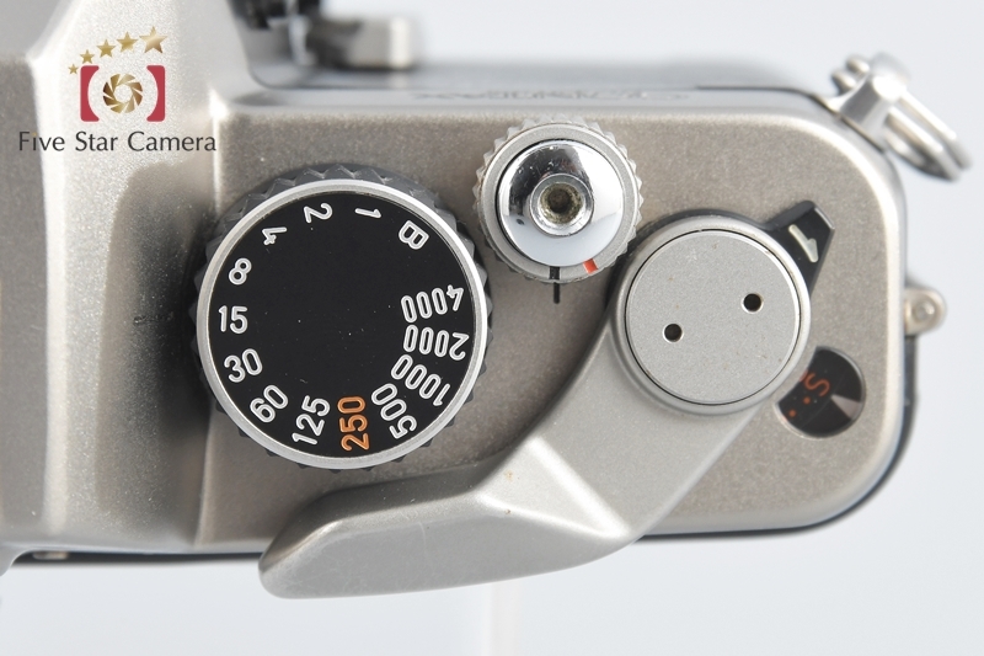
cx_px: 492
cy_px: 328
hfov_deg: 4.6
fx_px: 12297
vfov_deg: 3.1
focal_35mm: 450
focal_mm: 300
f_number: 10
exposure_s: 1/250
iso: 400
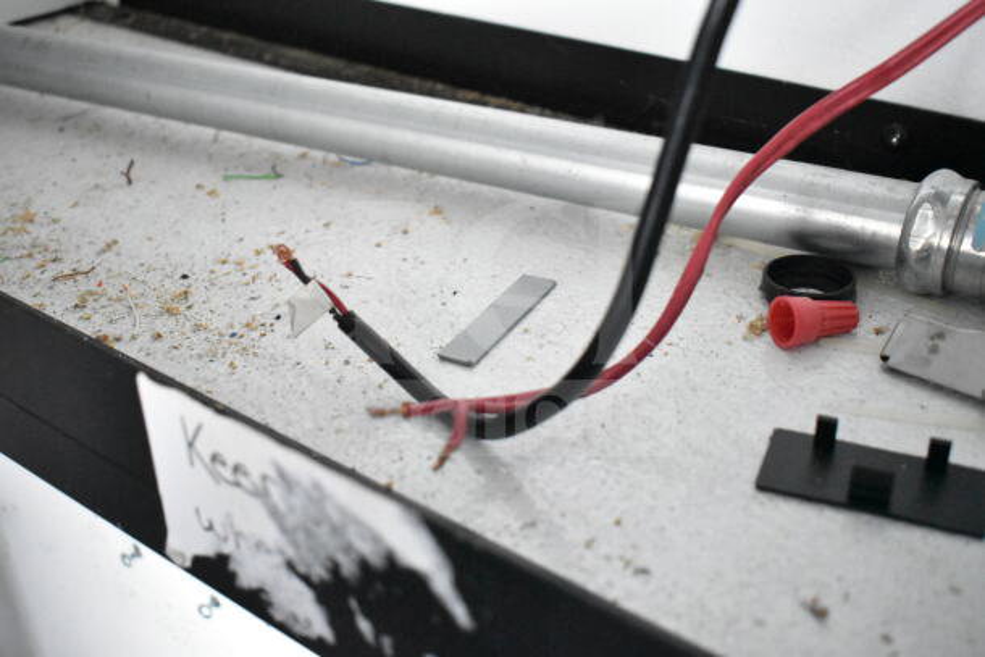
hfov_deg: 45.0
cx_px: 492
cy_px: 328
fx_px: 1190
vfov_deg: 30.9
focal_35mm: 44
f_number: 4.2
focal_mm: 29
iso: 11400
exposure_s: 1/50
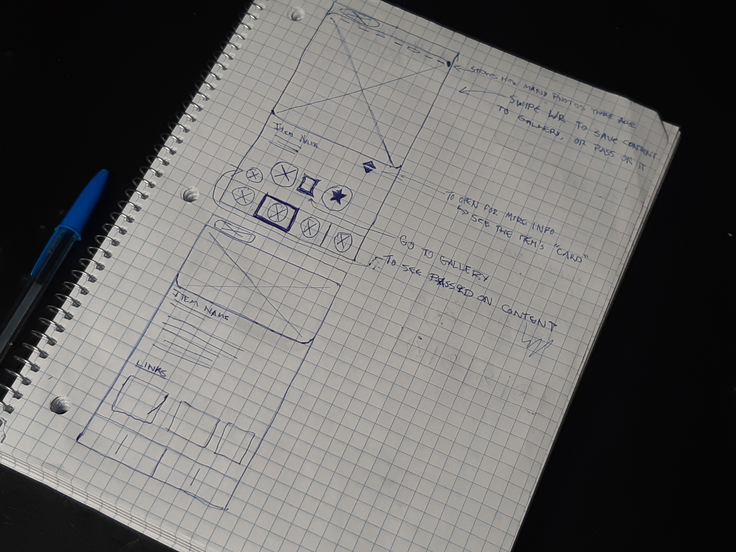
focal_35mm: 26
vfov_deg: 53.1
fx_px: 553
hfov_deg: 67.3
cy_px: 276
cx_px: 368
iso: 80
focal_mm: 3.93
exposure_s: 1/120
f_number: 1.7
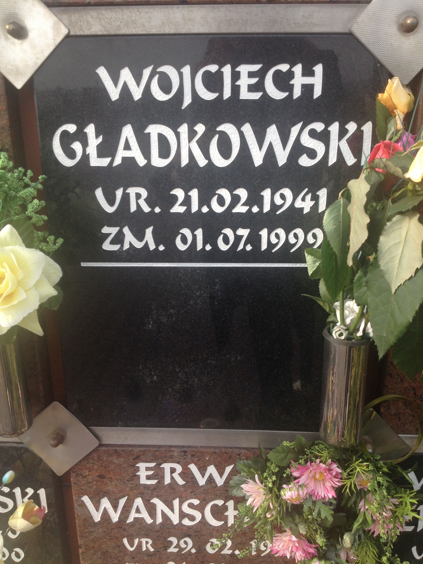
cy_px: 282
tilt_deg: -14.4
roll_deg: +1.0
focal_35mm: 35
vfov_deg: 52.6
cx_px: 212
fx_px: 570
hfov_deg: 40.7
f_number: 2.4
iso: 50
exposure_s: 1/345
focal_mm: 4.28
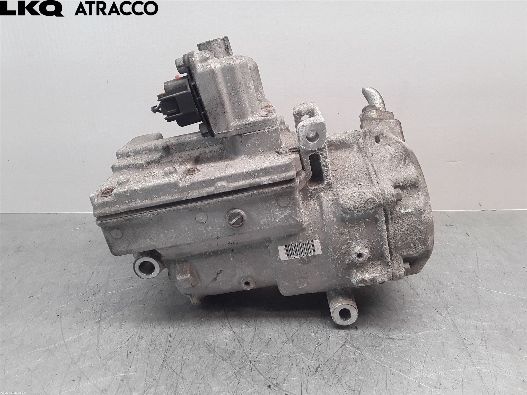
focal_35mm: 28
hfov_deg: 63.4
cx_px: 264
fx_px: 426
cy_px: 198
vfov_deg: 49.7
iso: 40
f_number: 1.9
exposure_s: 1/50
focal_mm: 2.91
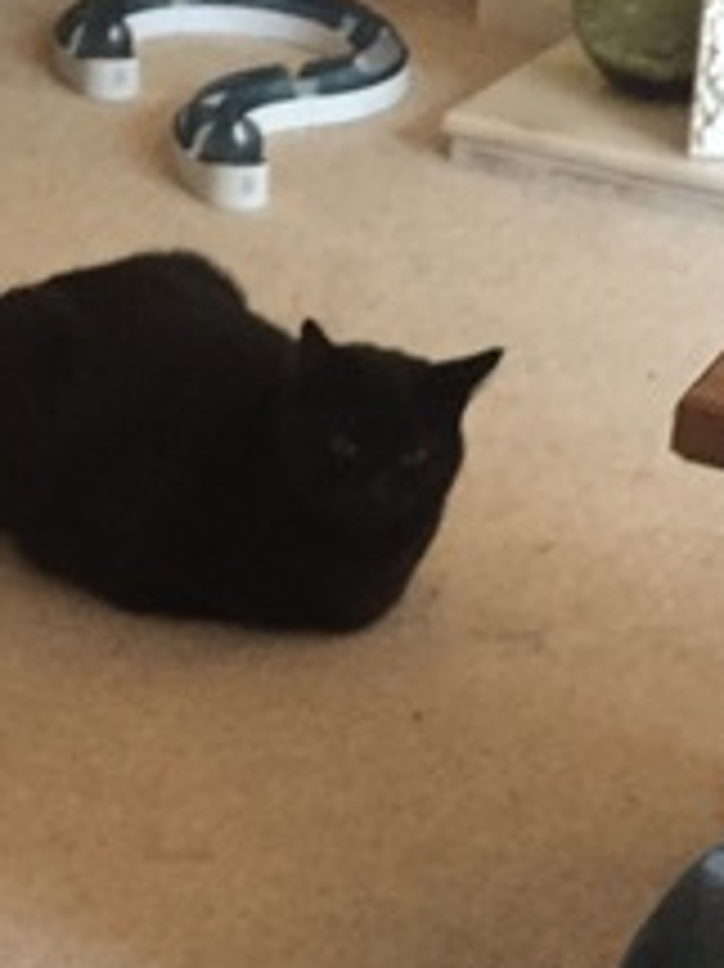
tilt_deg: -37.6
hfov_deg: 18.2
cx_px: 328
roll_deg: -4.0
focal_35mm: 81
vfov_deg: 23.1
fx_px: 2261
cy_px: 973
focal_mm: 4.15
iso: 400
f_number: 2.2
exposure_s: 1/17
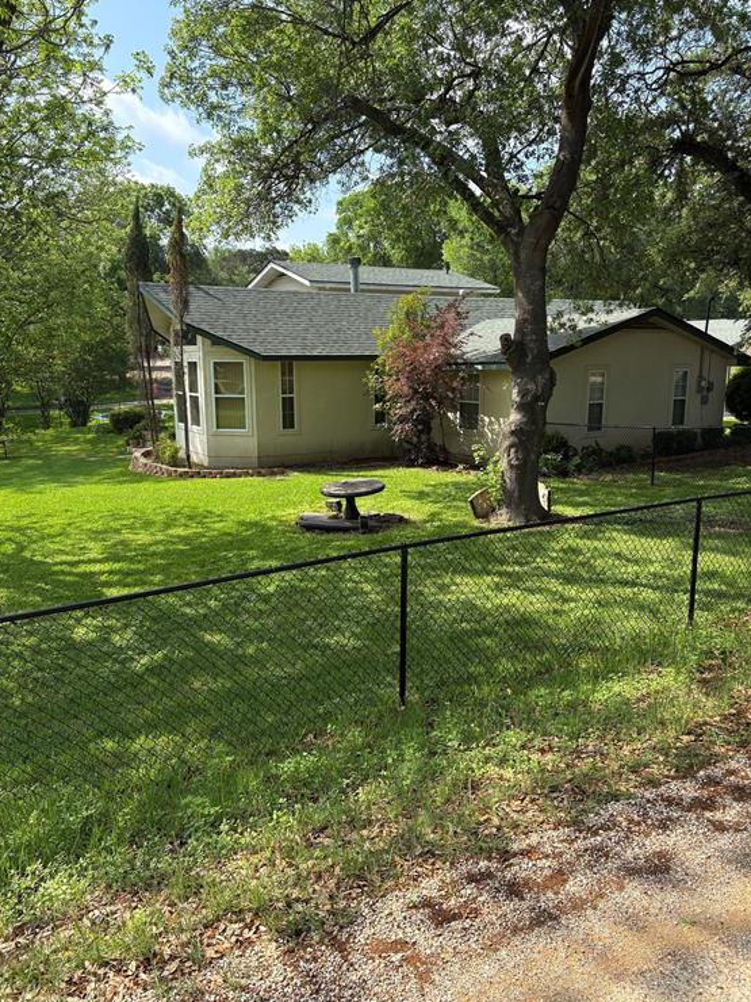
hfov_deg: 51.4
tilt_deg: -9.1
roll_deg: +0.2
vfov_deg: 65.3
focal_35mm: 27
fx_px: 781
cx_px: 371
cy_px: 497
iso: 64
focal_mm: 5.96
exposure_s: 1/1587
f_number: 1.6
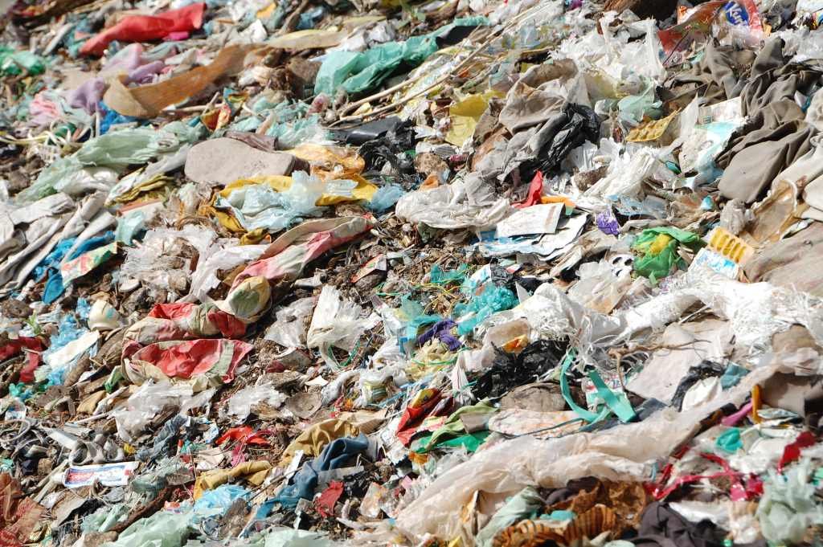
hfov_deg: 17.5
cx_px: 412
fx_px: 2673
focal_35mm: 117
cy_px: 274
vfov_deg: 11.7
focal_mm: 78
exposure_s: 1/800
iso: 200
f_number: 7.1
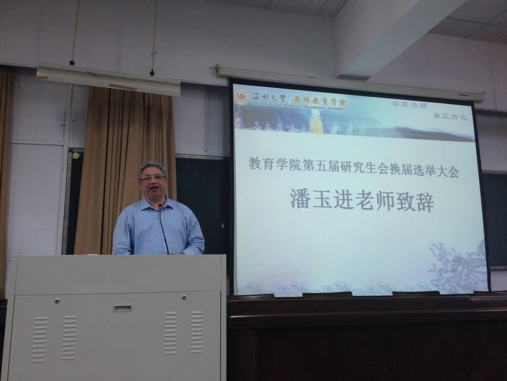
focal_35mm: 35
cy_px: 190
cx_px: 254
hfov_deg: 52.6
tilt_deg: +10.4
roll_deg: +1.1
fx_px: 513
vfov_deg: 40.7
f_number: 2.4
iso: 80
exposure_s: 1/20
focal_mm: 4.28
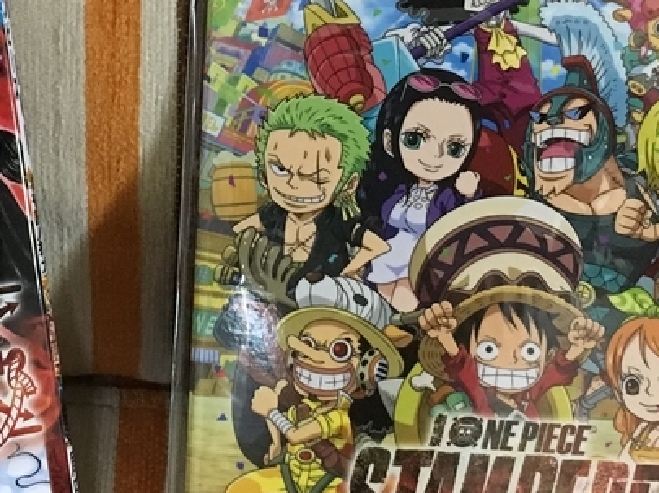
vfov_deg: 16.8
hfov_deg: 22.6
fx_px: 1636
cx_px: 190
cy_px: 16
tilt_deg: -59.2
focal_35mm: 86
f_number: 2.2
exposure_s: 1/30
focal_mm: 4.15
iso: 200
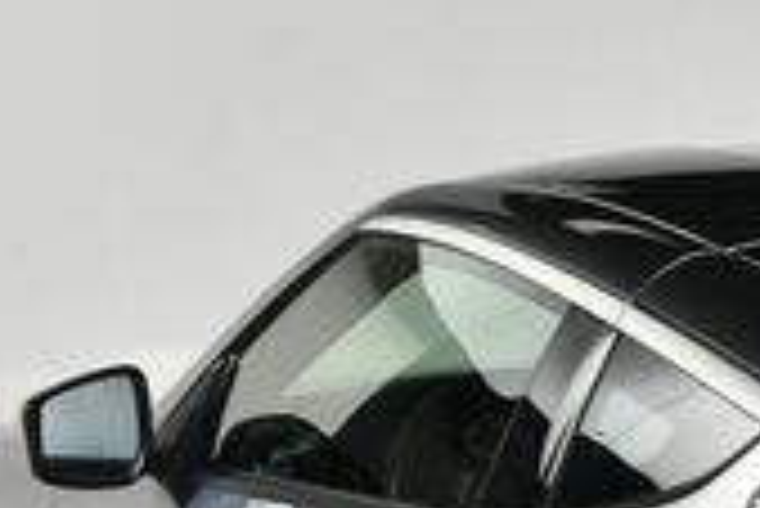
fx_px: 3592
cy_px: 841
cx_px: 1070
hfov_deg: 11.7
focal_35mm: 170
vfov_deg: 7.9
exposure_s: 1/160
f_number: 9
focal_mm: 30
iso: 100
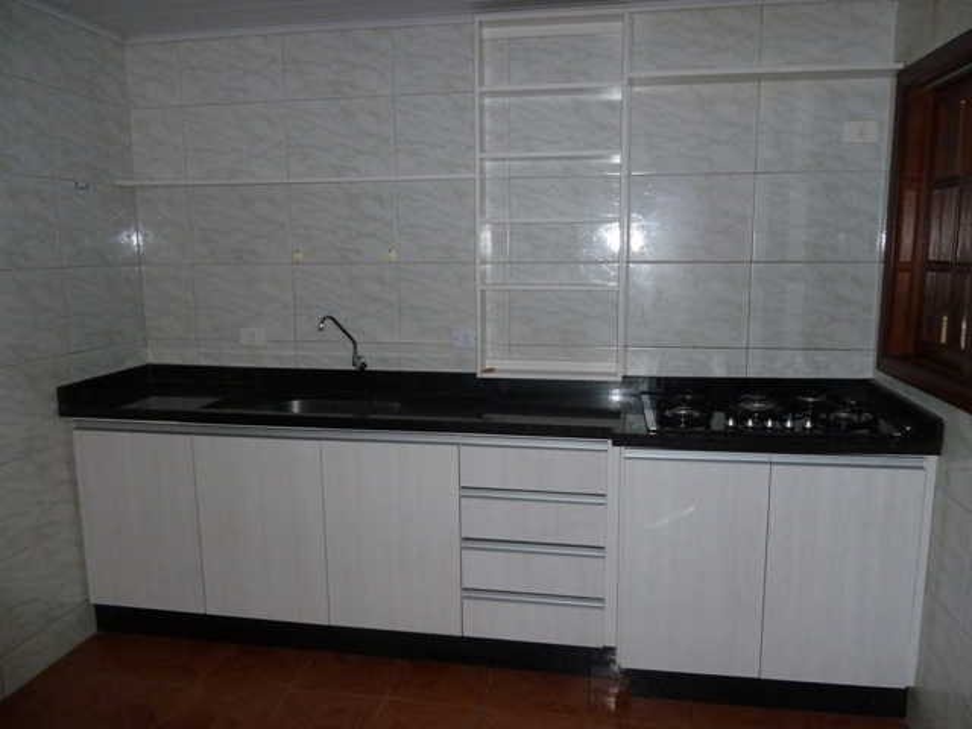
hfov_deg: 69.4
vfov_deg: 54.9
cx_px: 486
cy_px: 364
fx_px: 702
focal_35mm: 25
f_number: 3.3
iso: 320
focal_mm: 4.1
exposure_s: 1/30
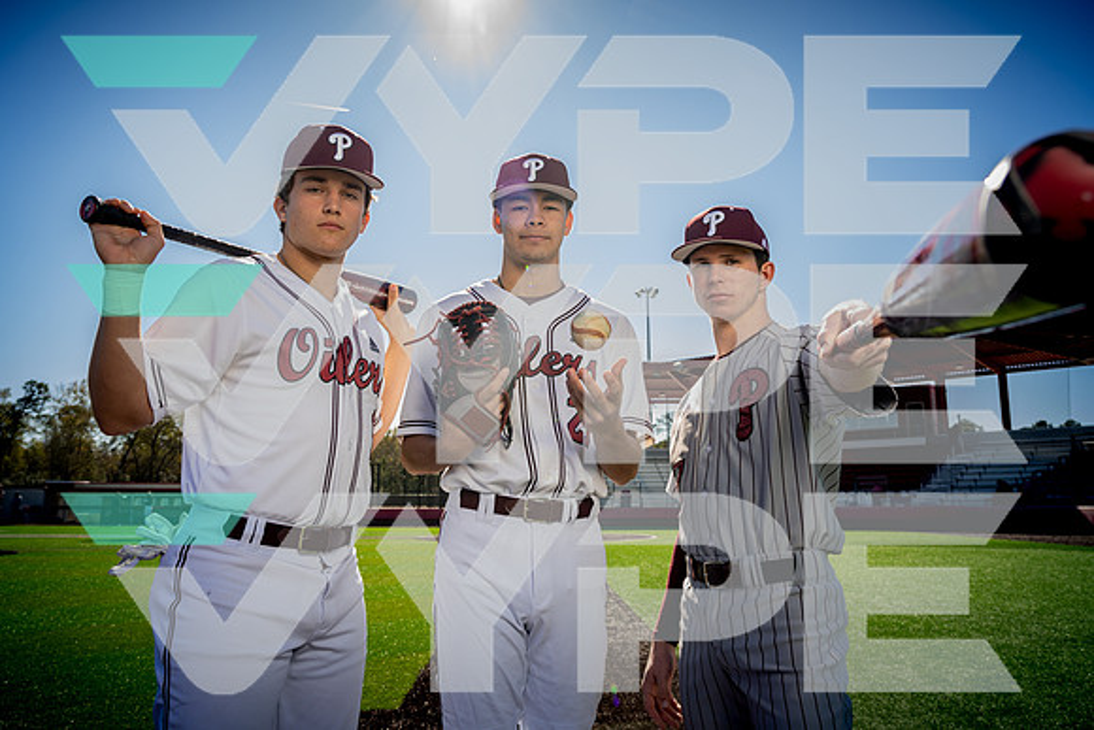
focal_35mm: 27
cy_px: 365
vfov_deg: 48.0
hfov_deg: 67.4
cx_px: 547
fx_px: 821
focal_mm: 27
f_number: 7.1
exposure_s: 1/250
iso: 250
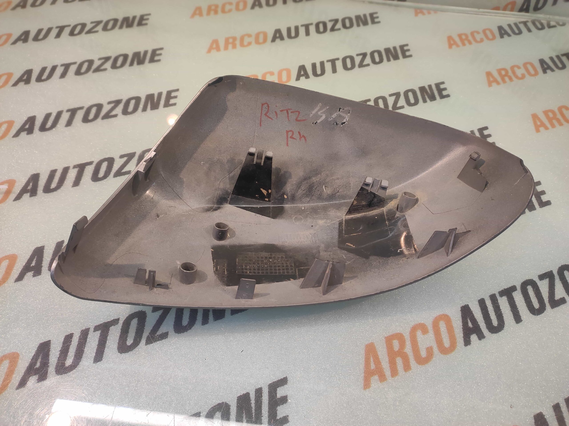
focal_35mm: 17
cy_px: 213
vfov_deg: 74.7
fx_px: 279
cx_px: 284
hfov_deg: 91.1
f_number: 1.79
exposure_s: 1/33
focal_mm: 4.74
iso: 139
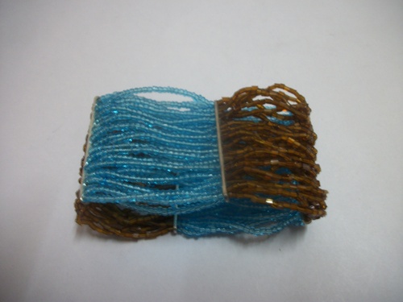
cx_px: 202
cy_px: 151
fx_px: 373
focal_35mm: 32
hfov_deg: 56.8
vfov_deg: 44.2
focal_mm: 5.7
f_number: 2.9
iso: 148
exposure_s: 1/8
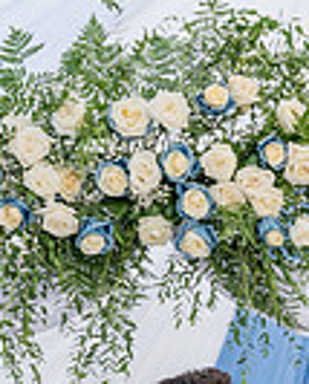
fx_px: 1299
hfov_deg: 13.3
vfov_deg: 15.6
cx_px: 357
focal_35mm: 114
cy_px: 566
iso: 200
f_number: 6.3
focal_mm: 24
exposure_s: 1/125
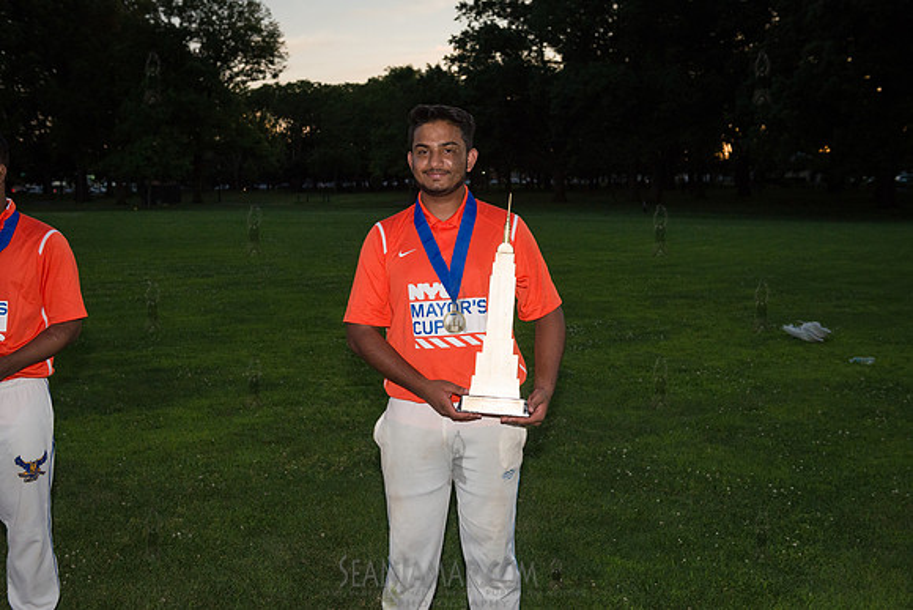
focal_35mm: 38
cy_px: 305
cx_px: 456
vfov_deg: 35.1
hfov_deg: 50.7
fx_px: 964
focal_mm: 38
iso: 1600
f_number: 5
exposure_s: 1/2000
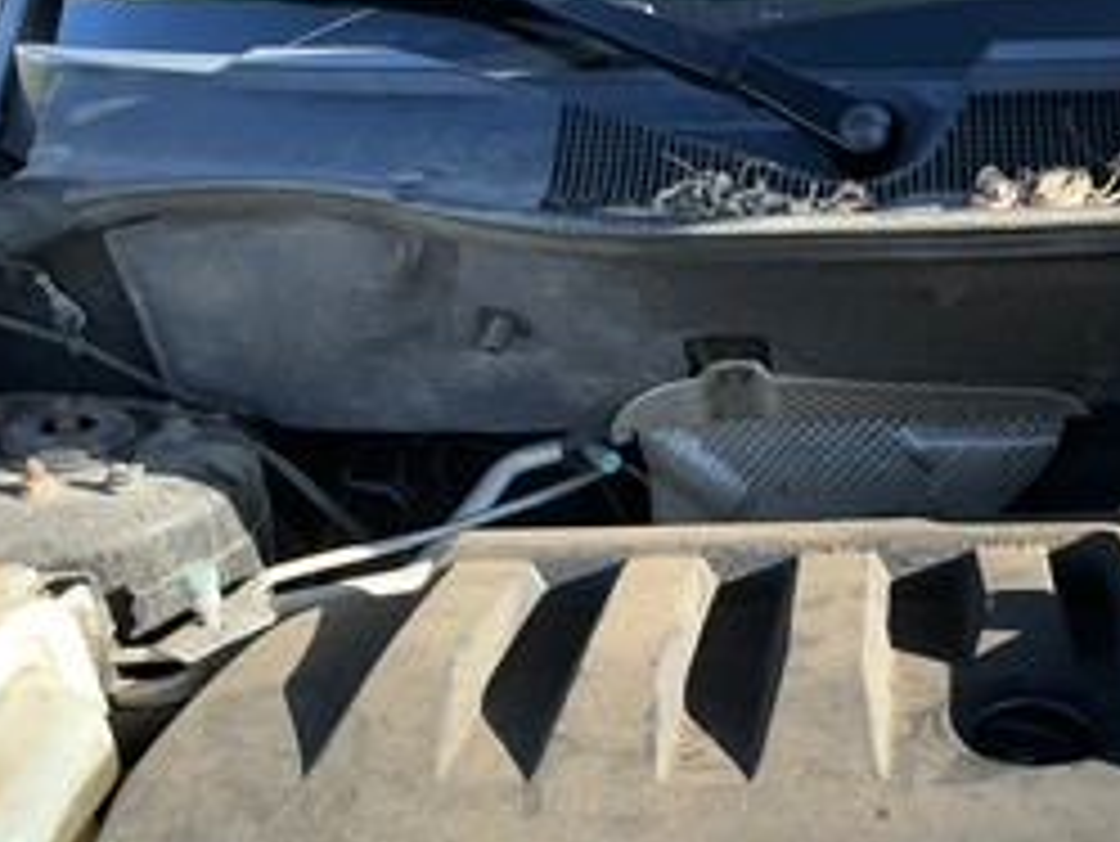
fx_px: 1457
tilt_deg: -34.0
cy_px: 657
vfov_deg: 31.5
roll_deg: +1.6
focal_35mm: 45
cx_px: 855
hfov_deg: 40.7
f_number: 1.8
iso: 20
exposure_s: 1/225
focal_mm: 3
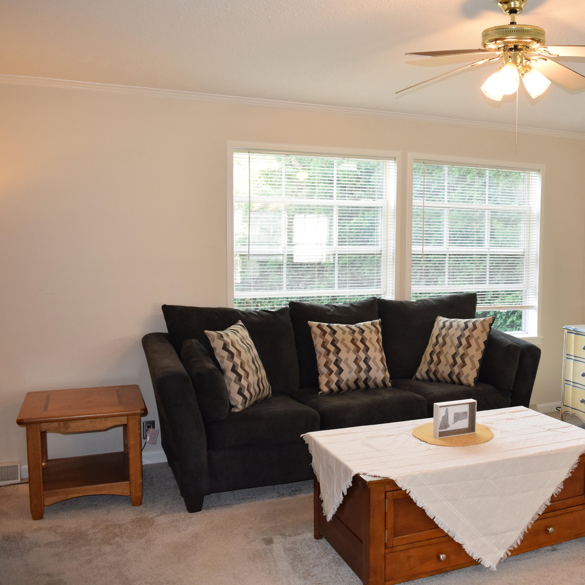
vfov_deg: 47.2
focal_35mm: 35
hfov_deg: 45.6
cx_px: 439
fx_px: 669
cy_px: 288
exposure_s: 1/100
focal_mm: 18
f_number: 5
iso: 800
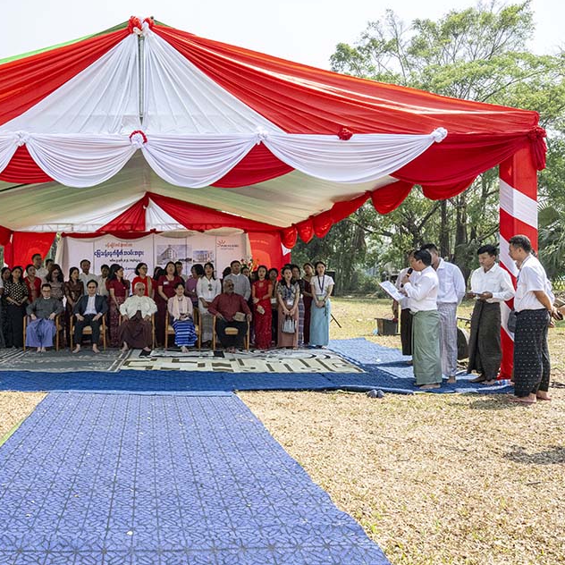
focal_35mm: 31
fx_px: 572
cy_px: 282
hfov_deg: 50.6
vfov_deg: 52.5
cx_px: 150
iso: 2000
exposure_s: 1/2000
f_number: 8
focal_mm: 24
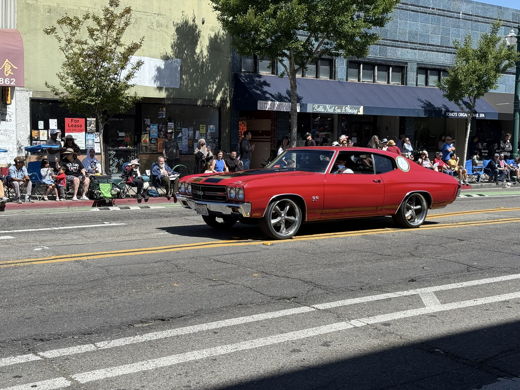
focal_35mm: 48
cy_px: 195
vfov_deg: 30.3
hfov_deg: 39.7
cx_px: 260
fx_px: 721
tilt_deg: -4.6
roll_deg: -1.8
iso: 80
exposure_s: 1/3534
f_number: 1.78
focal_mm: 6.76
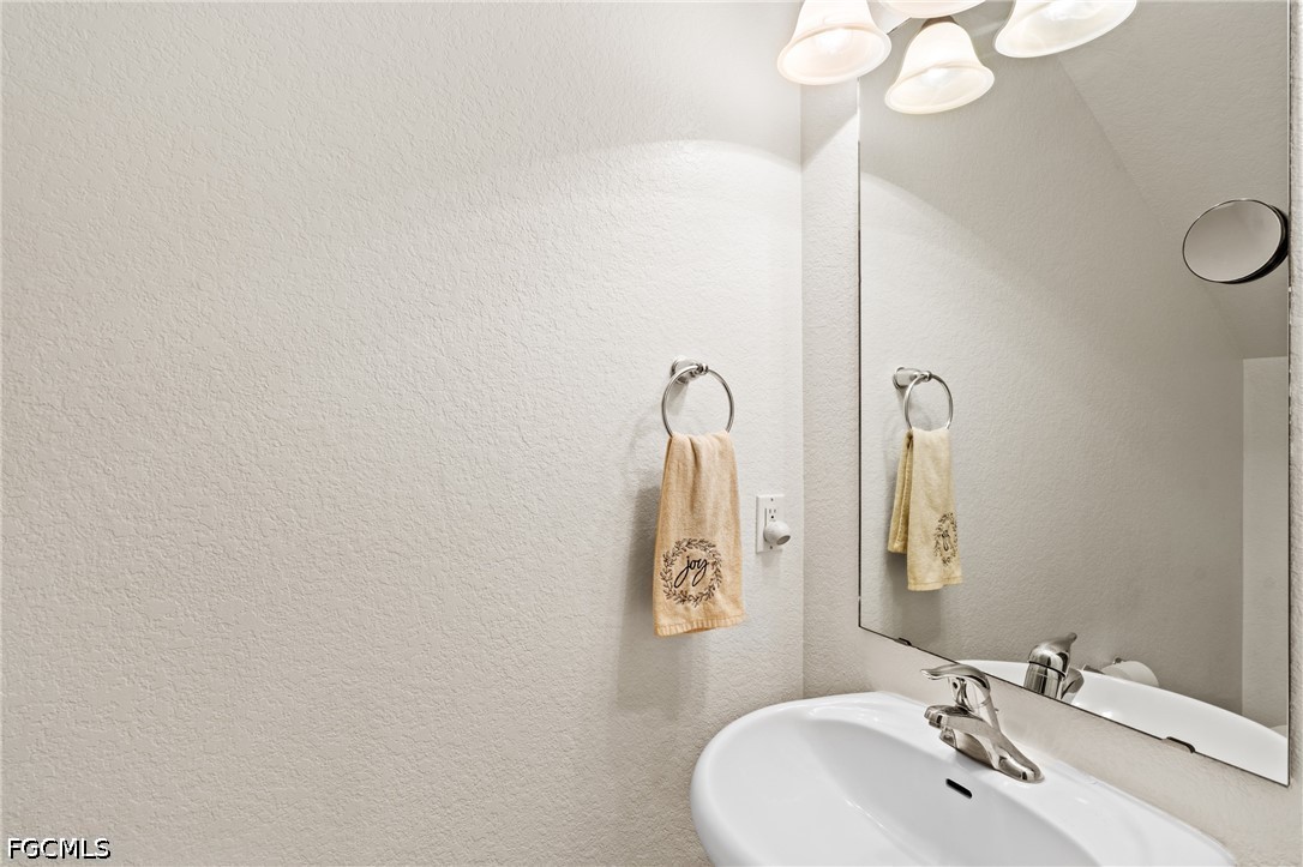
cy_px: 434
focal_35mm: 16
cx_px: 652
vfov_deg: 73.7
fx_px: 579
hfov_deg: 96.8
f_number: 9
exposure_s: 1/2.5
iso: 200
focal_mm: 16
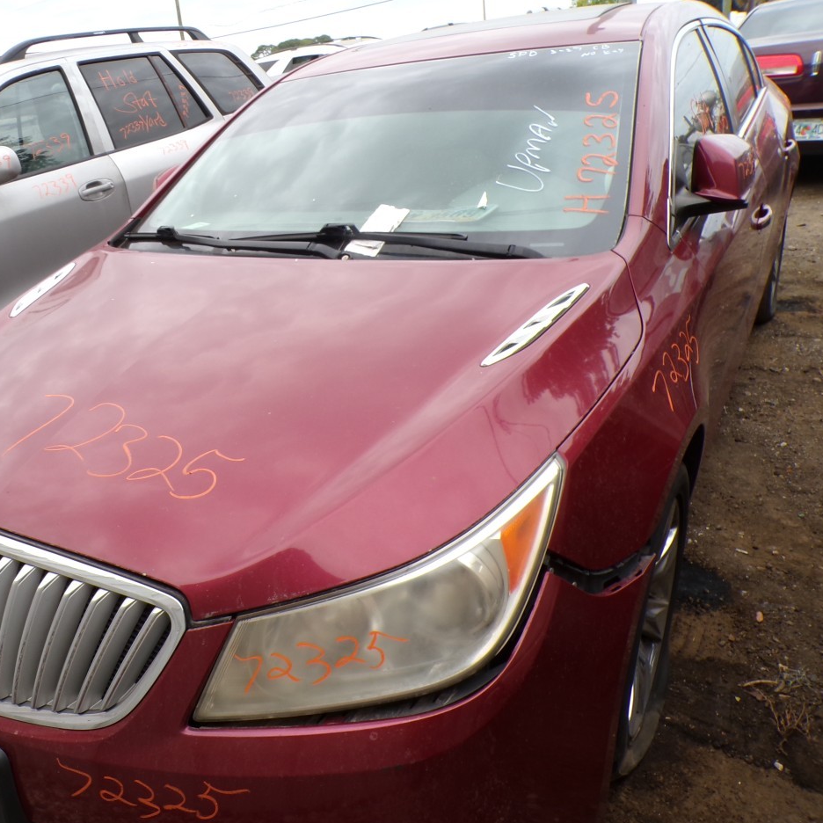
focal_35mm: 29
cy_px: 421
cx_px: 285
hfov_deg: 54.7
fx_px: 780
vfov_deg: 55.6
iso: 100
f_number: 4.4
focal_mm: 4.3
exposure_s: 1/70
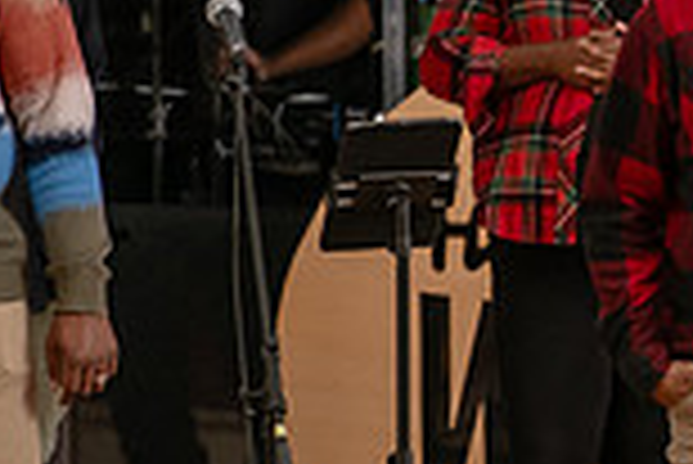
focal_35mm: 751
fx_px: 14470
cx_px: 774
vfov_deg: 1.8
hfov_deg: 2.7
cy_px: 327
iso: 1600
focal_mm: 200
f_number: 2.8
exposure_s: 1/60
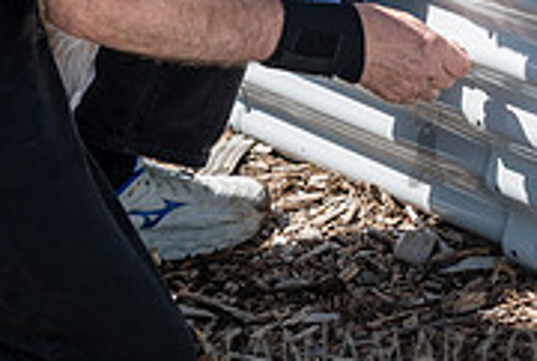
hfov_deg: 14.8
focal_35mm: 137
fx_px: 2049
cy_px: -124
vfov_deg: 9.9
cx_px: 480
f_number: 3.5
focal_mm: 40
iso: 100
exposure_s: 1/640
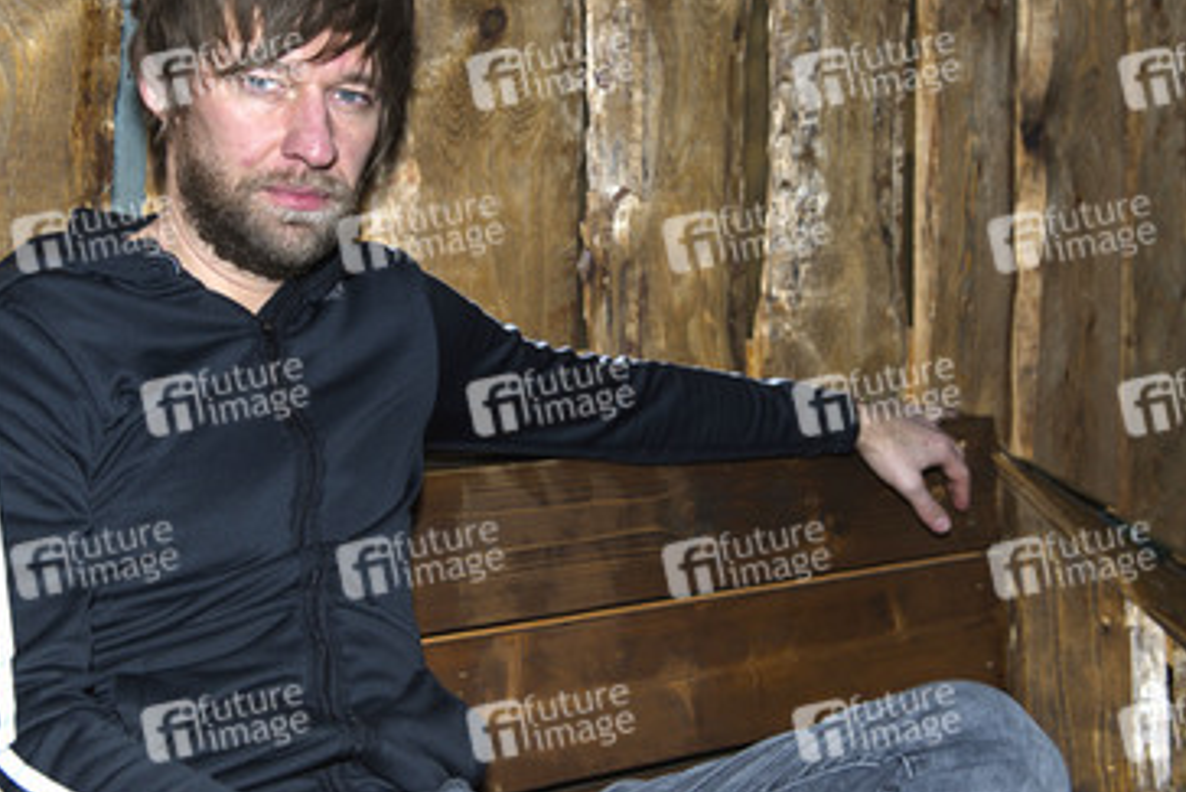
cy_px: 316
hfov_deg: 41.7
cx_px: 463
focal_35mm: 47
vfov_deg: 28.6
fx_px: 1549
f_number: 4.5
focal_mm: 38
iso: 800
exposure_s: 1/160
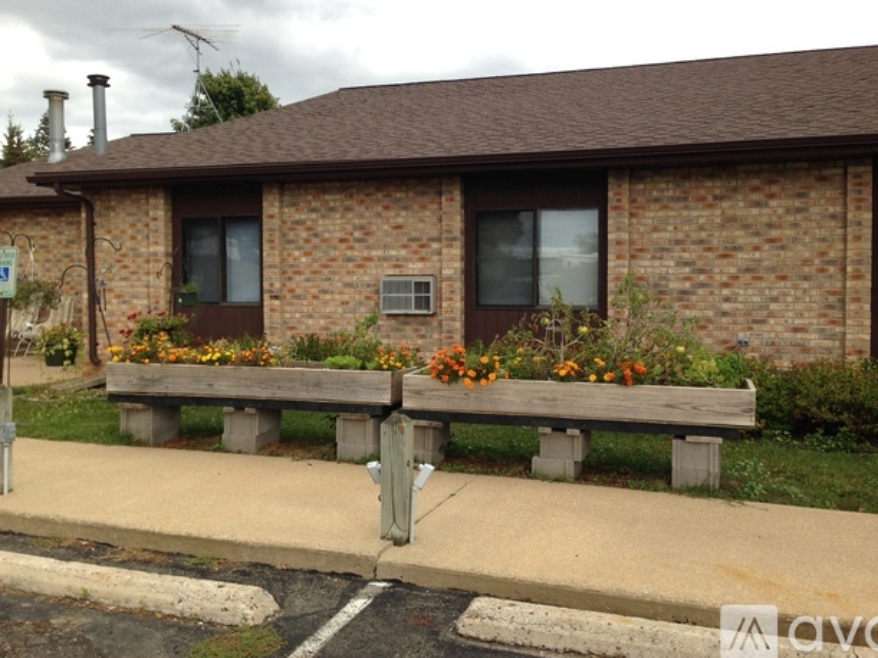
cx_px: 473
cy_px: 303
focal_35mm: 36
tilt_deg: -0.8
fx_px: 913
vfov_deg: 39.6
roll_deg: -0.8
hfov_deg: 51.3
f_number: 2.4
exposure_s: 1/404
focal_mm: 4.12
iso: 50
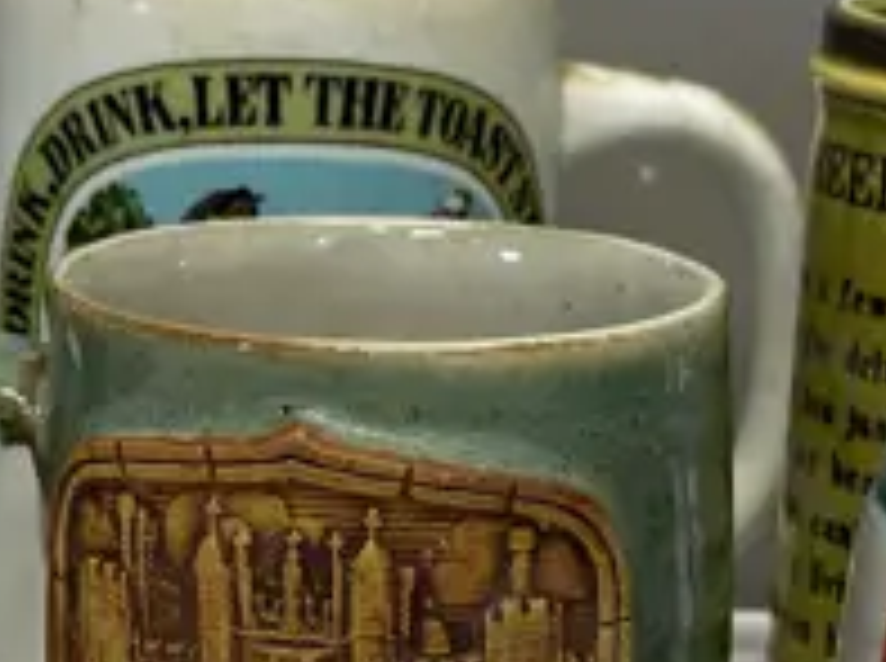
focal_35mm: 125
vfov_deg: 11.7
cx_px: 504
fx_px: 3194
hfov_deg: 15.8
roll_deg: -2.2
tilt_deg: -17.2
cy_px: 676
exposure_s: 1/100
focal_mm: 6.86
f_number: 1.78
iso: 100
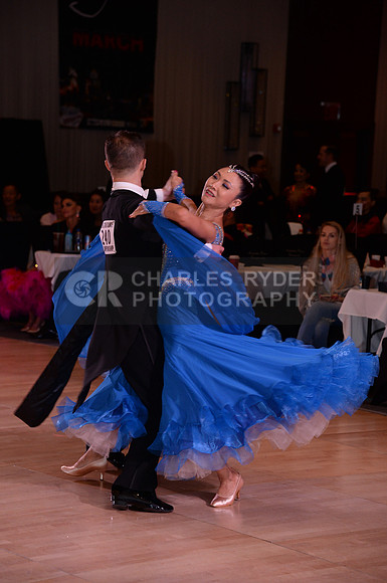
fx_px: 1698
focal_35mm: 105
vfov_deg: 19.5
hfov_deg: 13.0
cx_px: 194
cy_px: 292
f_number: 5.6
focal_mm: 105
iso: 2000
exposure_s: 1/250
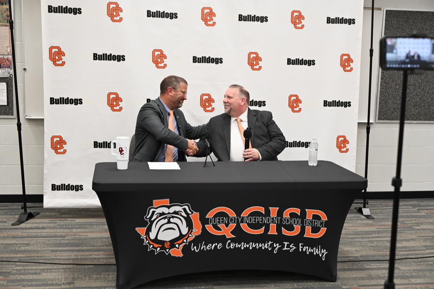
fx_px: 542
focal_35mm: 45
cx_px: 217
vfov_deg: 29.8
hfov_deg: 43.6
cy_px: 144
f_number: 5.3
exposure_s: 1/125
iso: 2500
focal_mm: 45
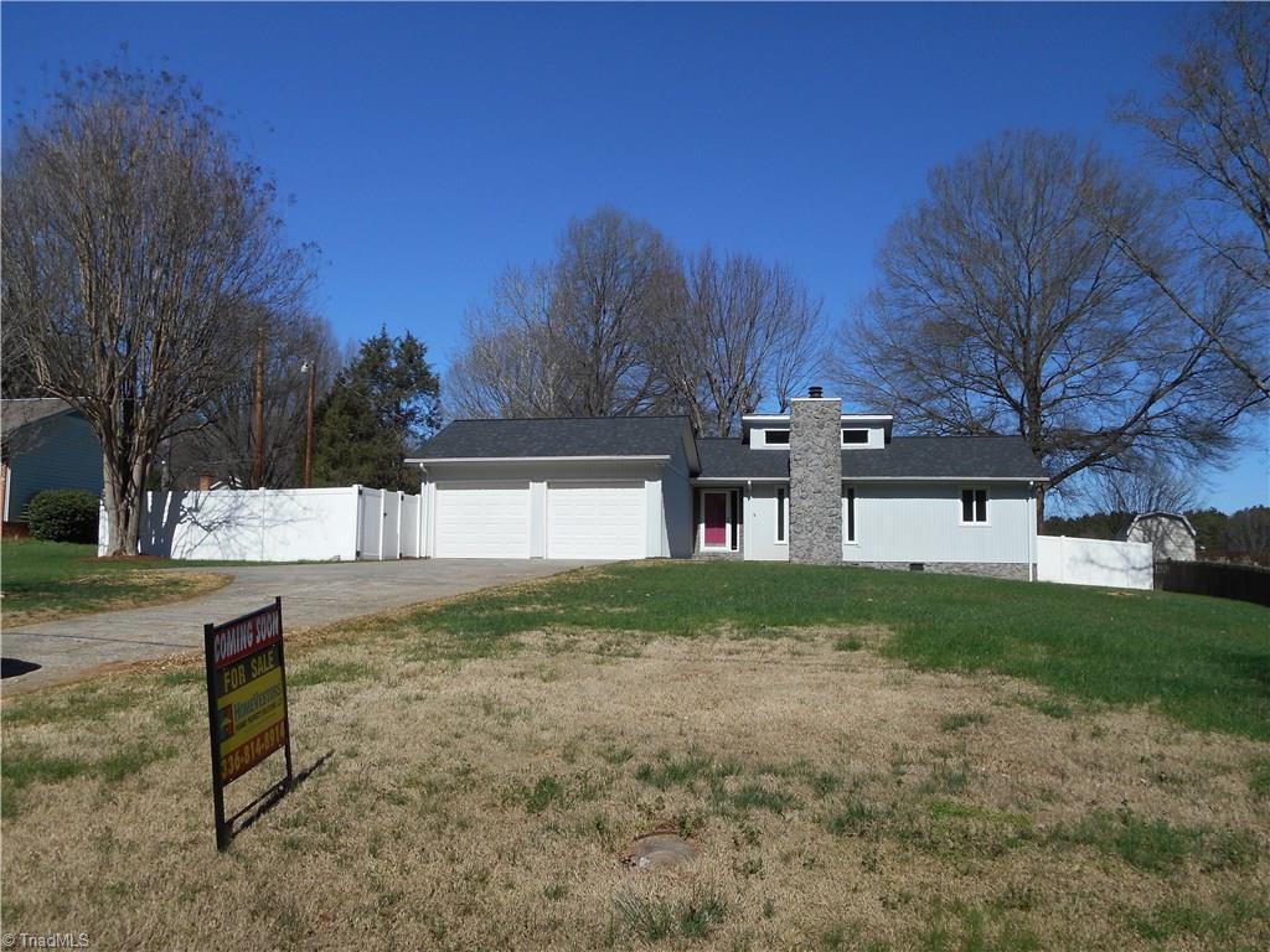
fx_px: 1064
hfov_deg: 61.7
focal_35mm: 29
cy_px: 476
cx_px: 635
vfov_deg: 48.2
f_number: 4
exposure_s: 1/1250
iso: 80
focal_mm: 5.2
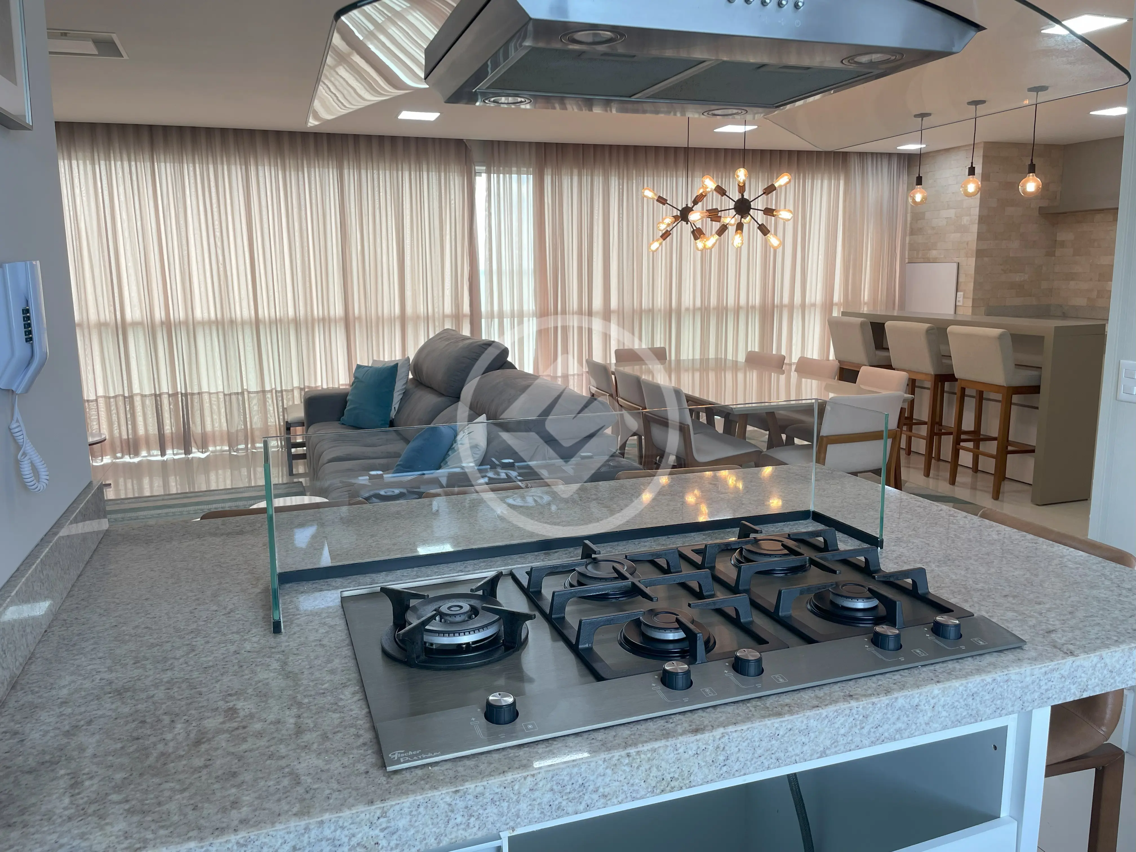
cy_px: 426
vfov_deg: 53.1
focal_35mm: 26
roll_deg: +1.3
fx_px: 853
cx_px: 568
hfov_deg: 67.3
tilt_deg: -9.1
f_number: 1.6
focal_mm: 4.2
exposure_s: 1/120
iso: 32
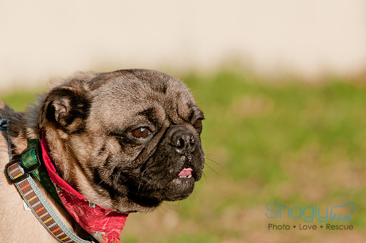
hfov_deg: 8.3
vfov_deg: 5.5
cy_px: 122
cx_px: 183
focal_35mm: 248
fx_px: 2513
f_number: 5
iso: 250
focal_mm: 165
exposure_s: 1/1000
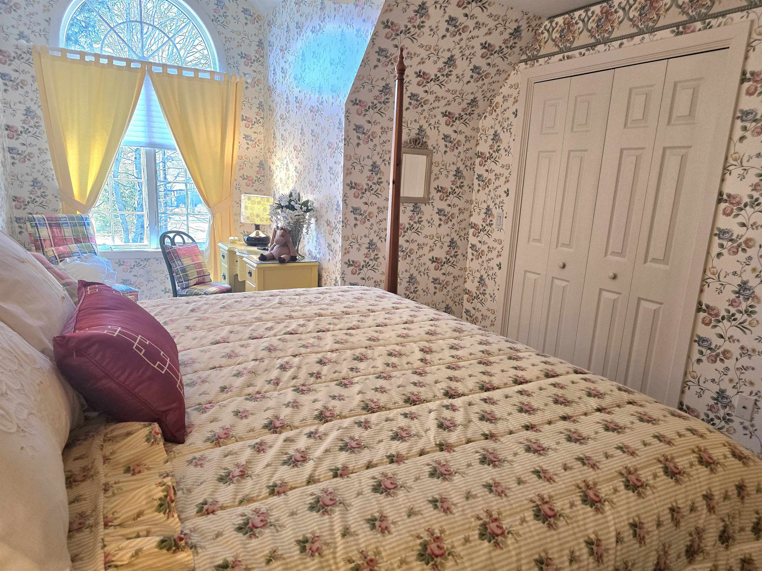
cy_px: 286
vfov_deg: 58.9
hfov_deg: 73.9
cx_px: 381
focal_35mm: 23
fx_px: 506
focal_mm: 6.3
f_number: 1.7
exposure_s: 1/120
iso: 160
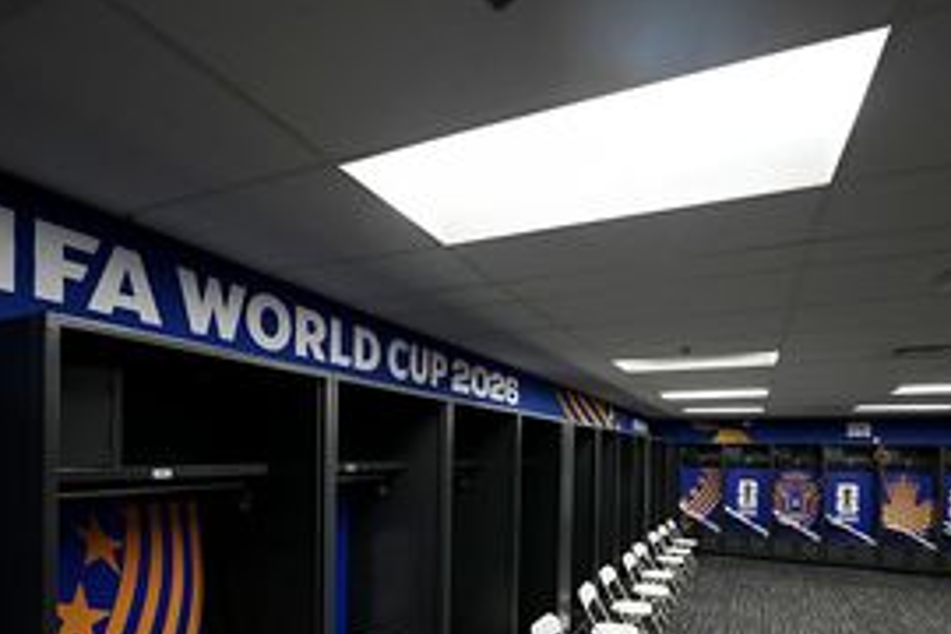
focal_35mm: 20
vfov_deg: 59.4
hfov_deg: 84.0
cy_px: 456
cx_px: 491
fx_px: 528
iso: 2000
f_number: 2.8
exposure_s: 1/320
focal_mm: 13
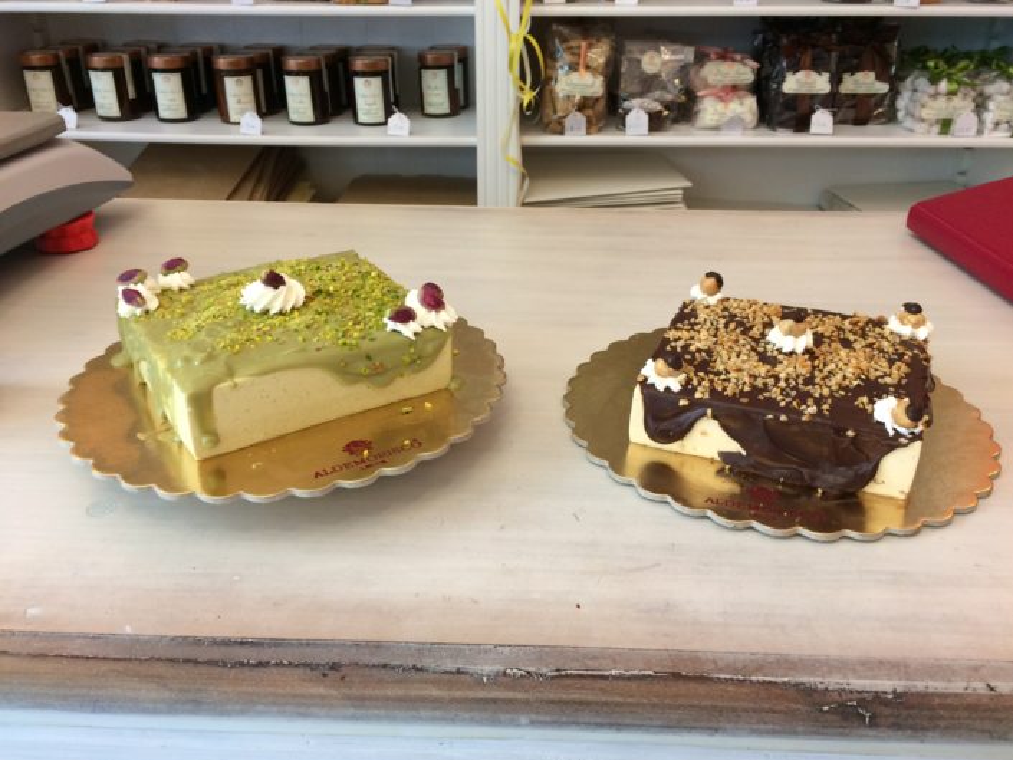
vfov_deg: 48.2
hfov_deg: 61.7
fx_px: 849
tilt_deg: -27.2
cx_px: 506
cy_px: 380
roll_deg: -1.7
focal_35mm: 29
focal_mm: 4.15
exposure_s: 1/33
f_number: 2.2
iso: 125
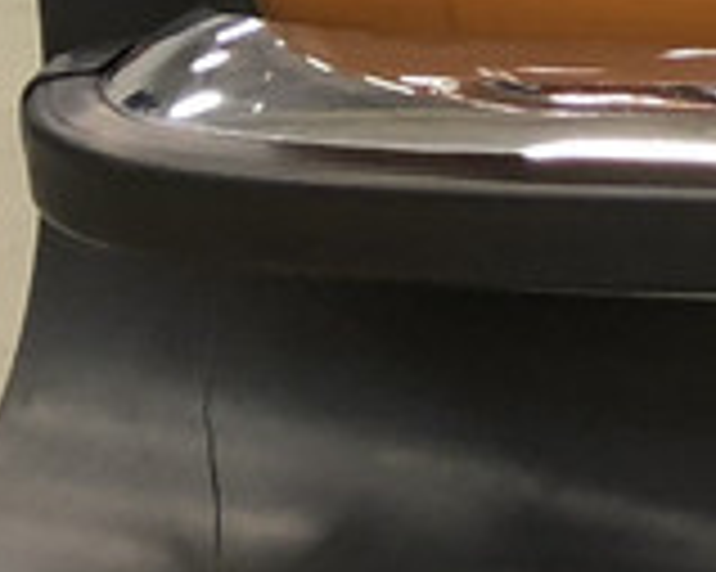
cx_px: 2150
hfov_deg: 8.7
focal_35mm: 183
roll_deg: -0.4
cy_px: -315
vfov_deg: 8.2
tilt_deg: -8.8
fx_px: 3876
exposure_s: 1/17
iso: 40
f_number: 1.8
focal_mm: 3.99
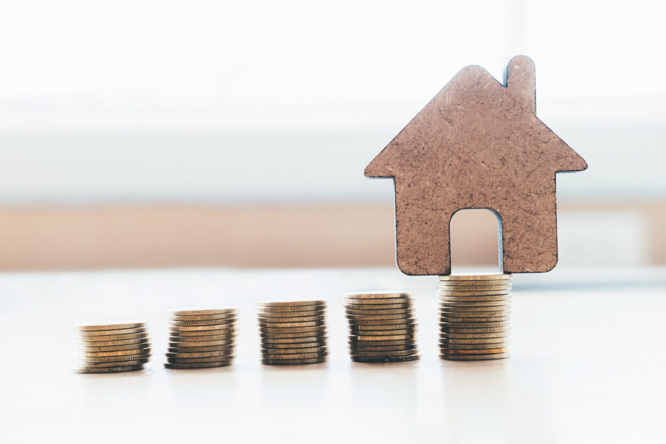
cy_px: 222
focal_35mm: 53
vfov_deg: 25.5
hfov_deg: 37.5
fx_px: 981
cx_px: 333
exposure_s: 1/60
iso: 800
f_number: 5
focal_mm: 35
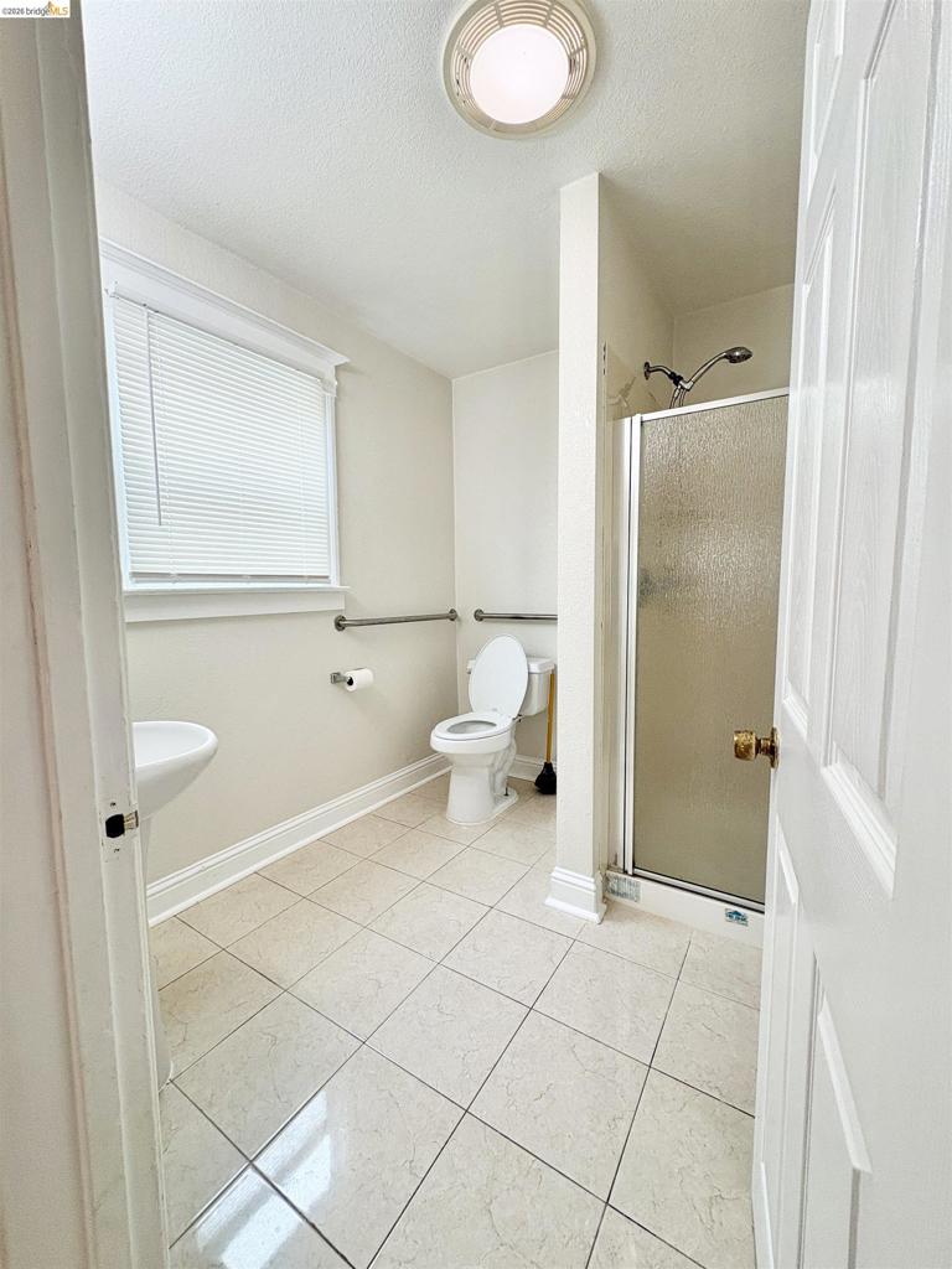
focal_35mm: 14
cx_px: 476
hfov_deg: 85.7
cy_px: 634
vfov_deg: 102.1
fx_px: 513
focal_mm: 2.22
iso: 160
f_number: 2.2
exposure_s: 1/120
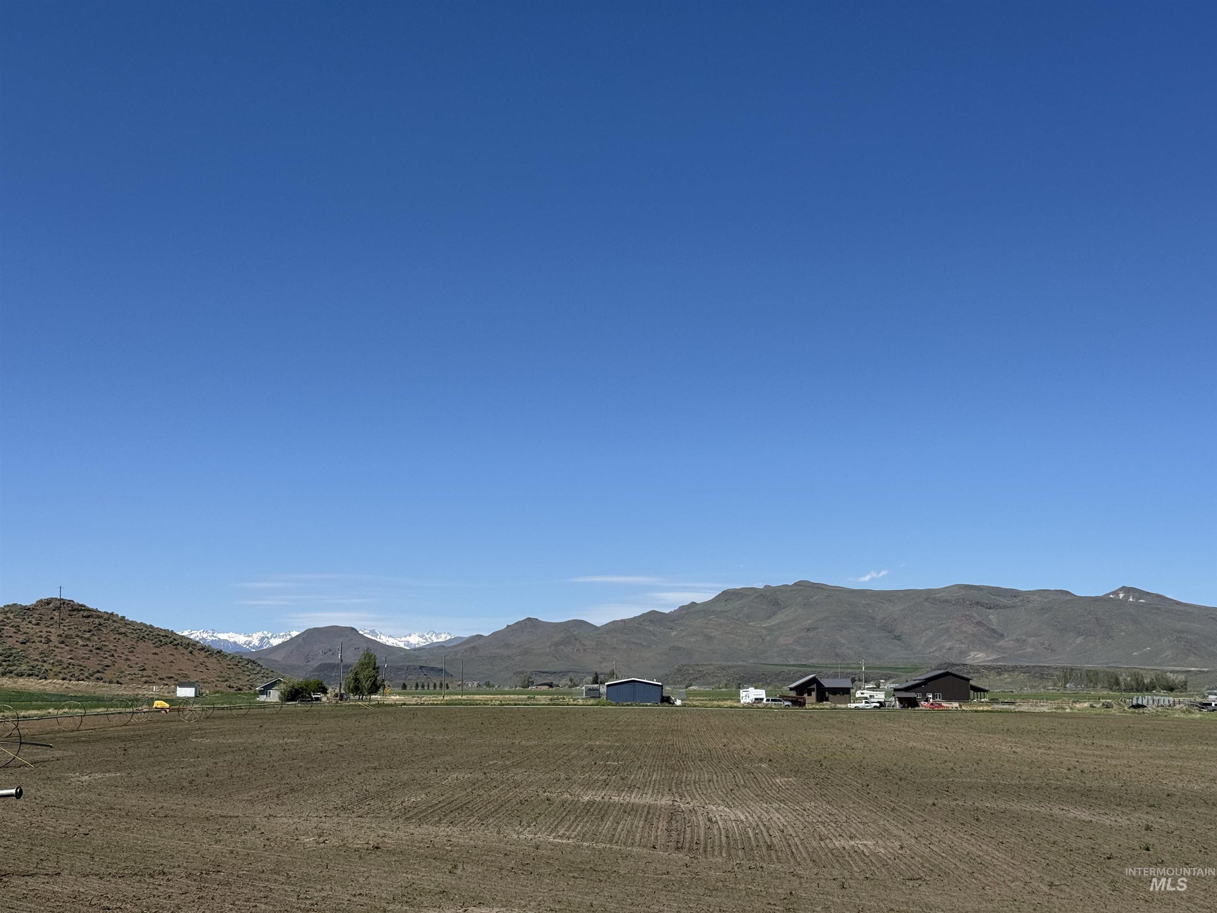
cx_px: 608
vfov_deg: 30.3
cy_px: 456
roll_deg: -0.3
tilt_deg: +7.3
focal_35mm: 48
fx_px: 1688
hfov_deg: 39.7
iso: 64
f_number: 1.78
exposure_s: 1/7092
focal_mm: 6.76
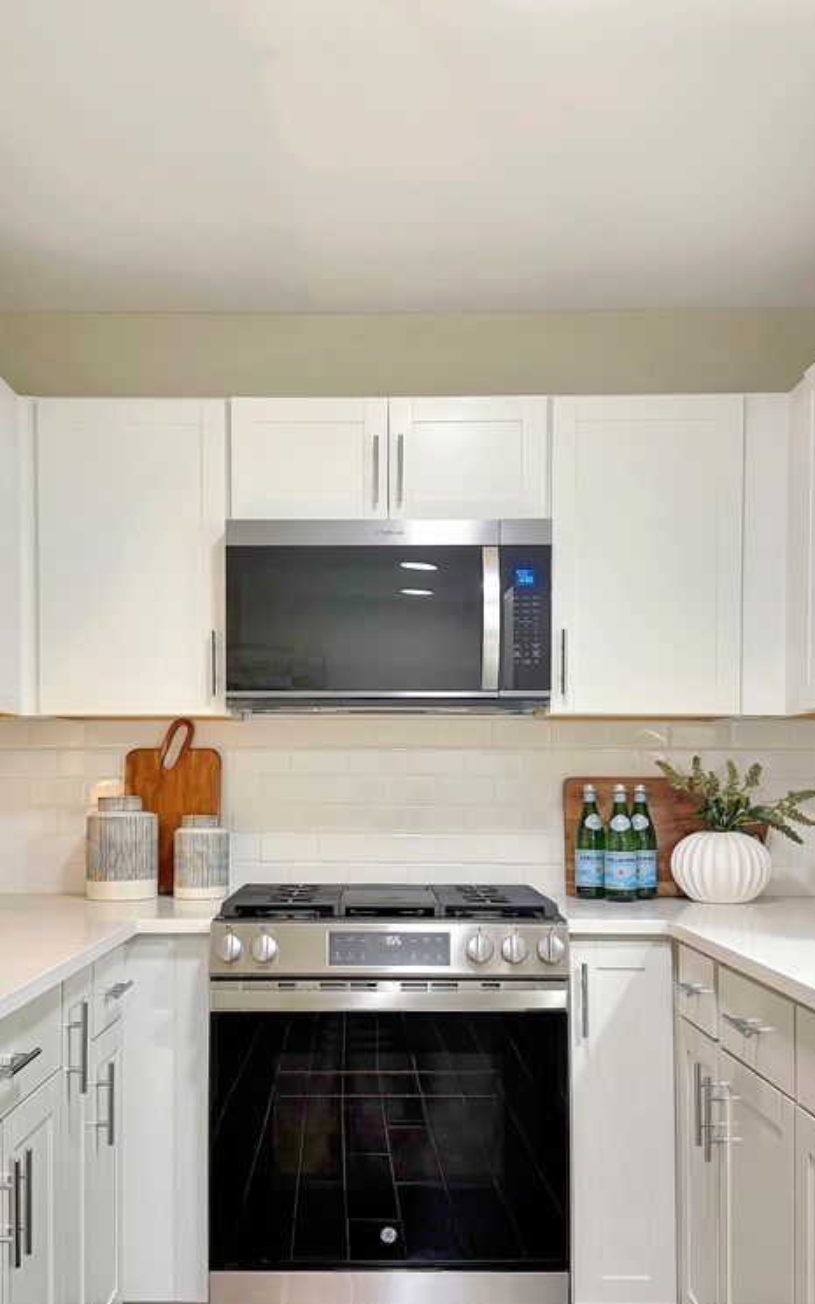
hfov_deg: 36.2
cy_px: 657
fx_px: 1244
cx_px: 365
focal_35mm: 35
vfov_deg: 55.3
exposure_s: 1/60
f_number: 1.78
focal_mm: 6.76
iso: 125
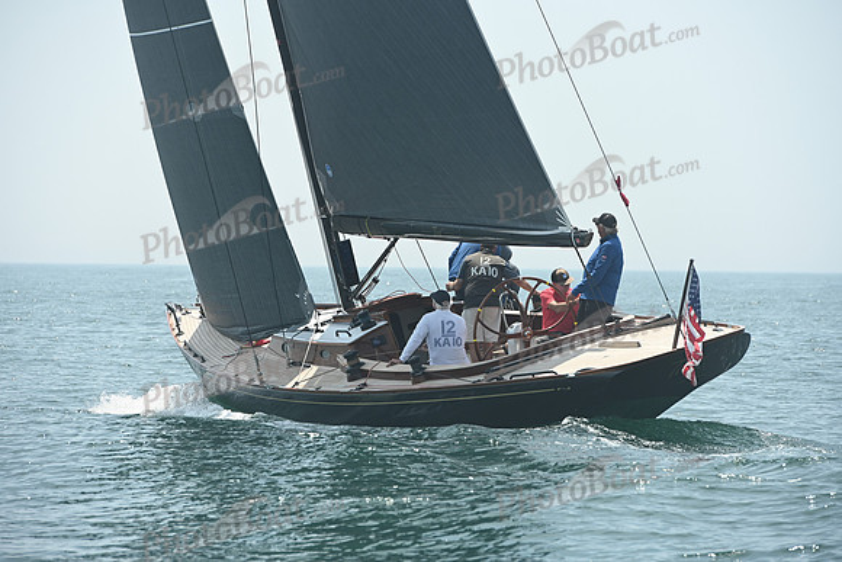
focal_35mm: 200
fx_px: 4679
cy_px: 281
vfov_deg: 6.9
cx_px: 421
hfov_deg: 10.3
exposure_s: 1/1250
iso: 320
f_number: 6.3
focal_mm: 200
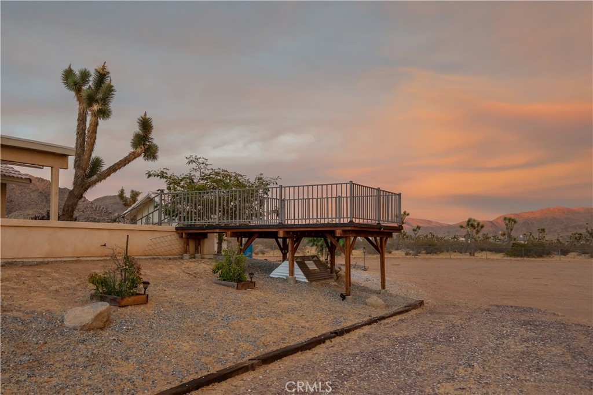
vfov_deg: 36.9
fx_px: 593
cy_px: 198
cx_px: 296
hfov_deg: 53.1
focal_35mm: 36
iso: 500
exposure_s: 1/140
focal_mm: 24
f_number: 6.4
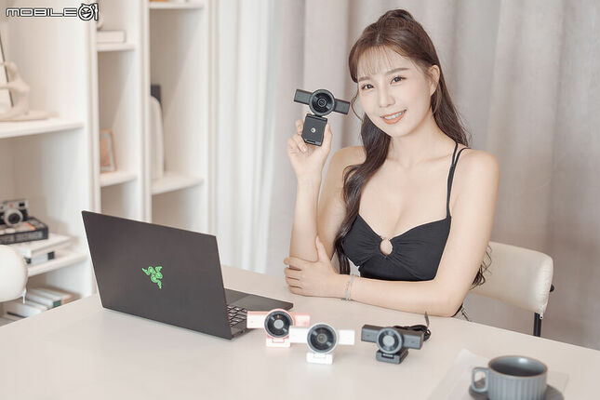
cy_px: 200
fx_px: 967
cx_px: 300
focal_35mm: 58
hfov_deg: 34.5
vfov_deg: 23.4
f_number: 2.8
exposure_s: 1/60
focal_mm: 58
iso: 1000
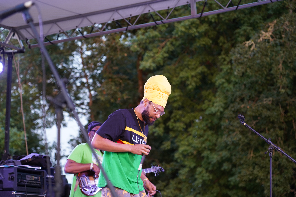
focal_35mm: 105
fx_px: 863
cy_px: 98
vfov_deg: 13.0
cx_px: 148
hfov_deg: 19.5
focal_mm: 105
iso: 1000
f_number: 4
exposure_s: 1/160
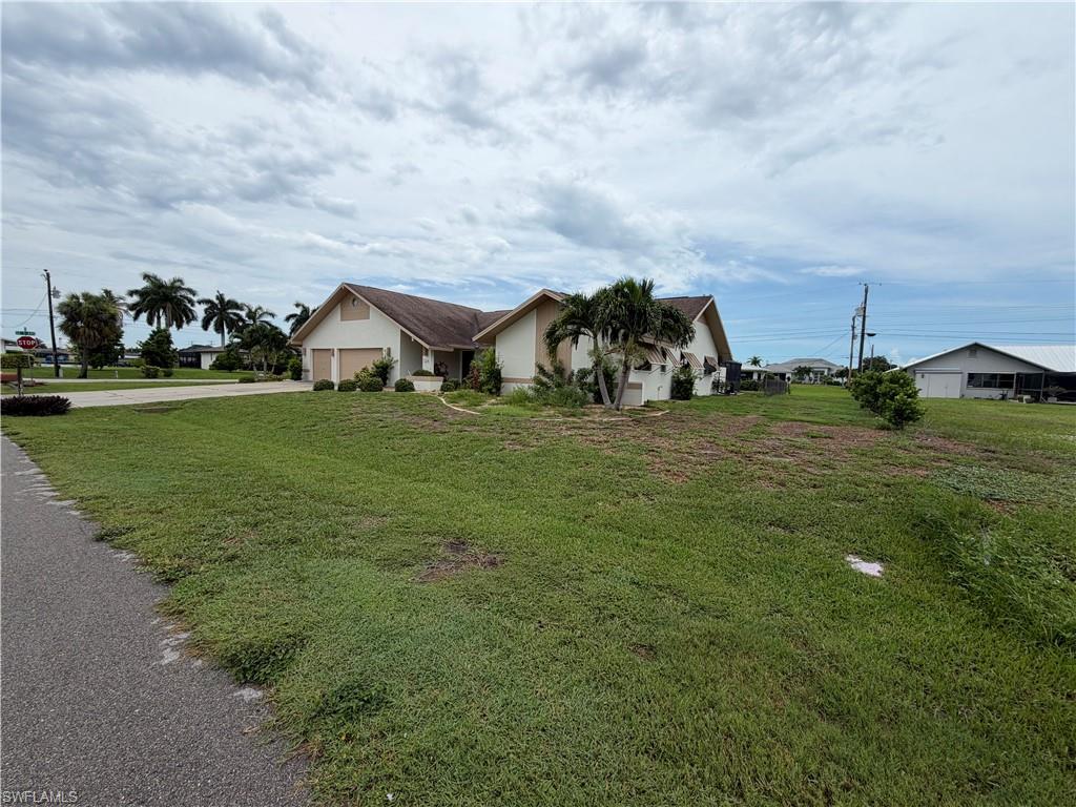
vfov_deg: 85.7
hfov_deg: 102.1
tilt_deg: -4.5
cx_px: 538
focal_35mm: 14
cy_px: 404
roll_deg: -1.7
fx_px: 435
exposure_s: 1/1312
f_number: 2.2
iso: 20
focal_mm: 2.22
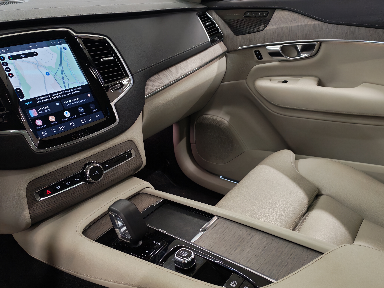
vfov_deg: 44.2
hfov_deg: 56.8
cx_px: 192
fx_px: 355
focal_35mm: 32
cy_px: 144
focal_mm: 6.12
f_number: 1.9
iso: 937
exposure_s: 1/100
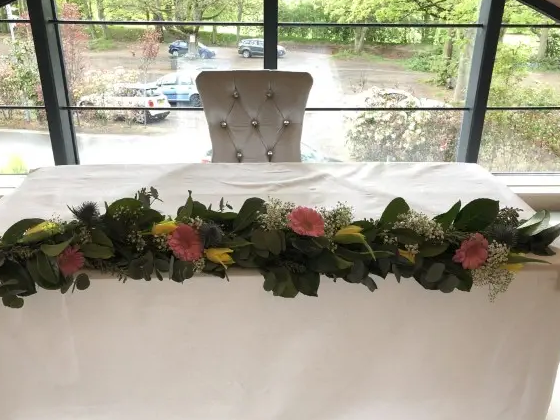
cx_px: 276
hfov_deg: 56.8
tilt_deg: -25.2
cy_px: 229
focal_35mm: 32
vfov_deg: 44.1
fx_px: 518
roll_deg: +0.1
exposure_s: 1/20
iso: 32
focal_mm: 4
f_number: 1.8
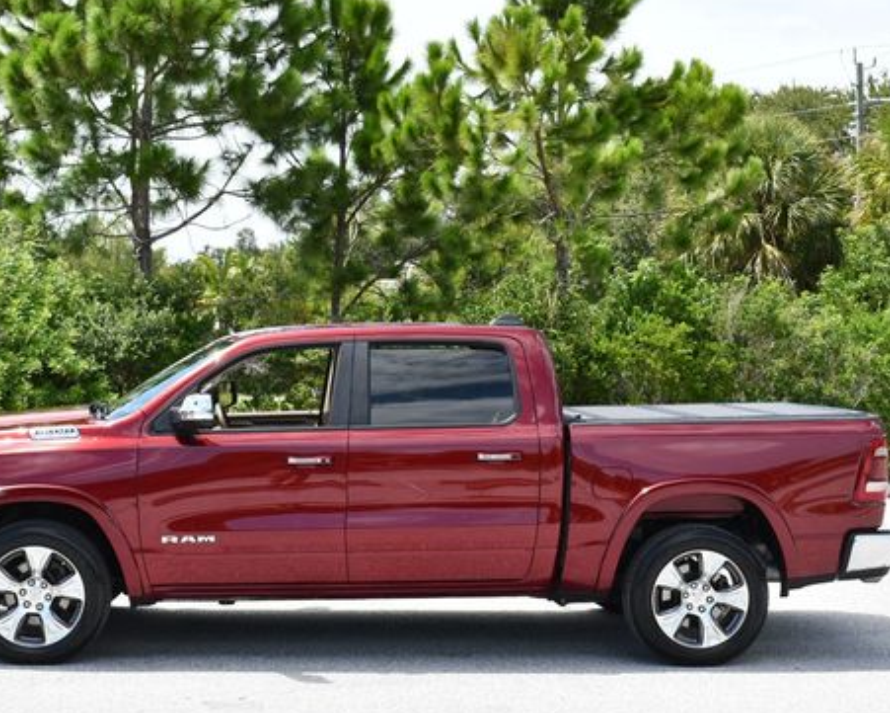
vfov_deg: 23.9
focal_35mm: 64
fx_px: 1686
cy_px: 342
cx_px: 365
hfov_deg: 29.5
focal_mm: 24
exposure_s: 1/250
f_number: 8
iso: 200
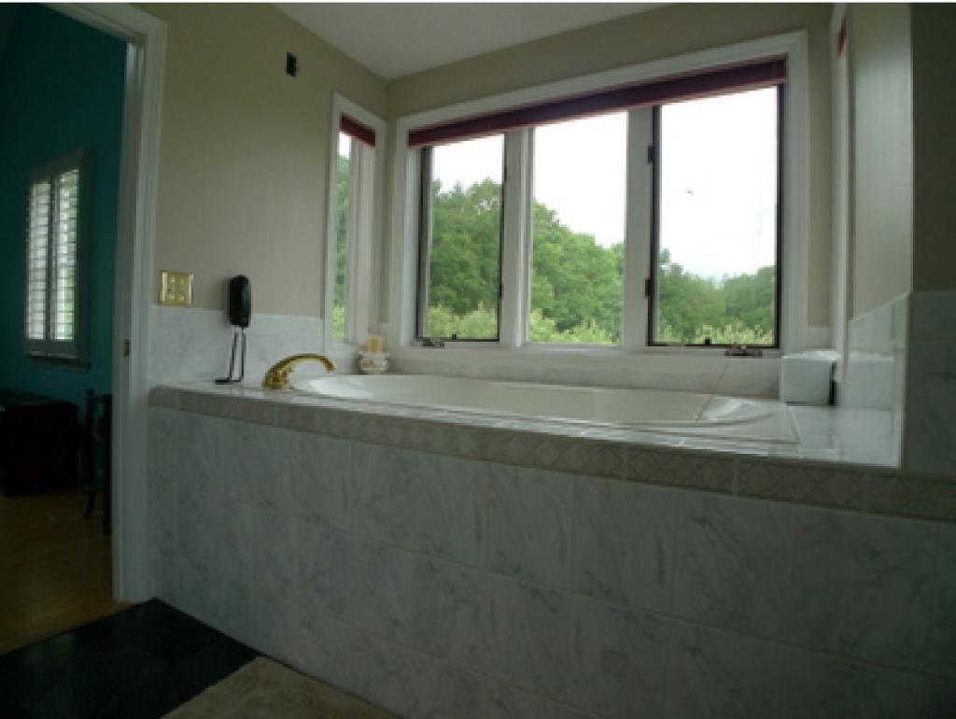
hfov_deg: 71.5
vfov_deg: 56.9
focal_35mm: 24
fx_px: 663
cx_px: 478
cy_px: 360
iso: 80
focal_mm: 5.1
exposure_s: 1/250
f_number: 2.8
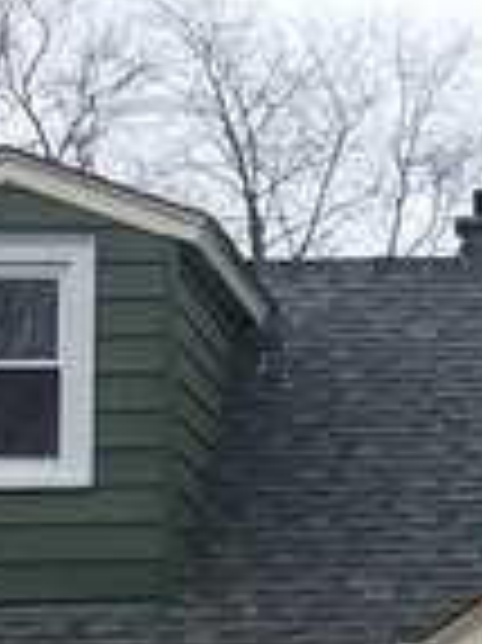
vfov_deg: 9.3
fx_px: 3942
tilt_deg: +7.6
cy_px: 432
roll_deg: +2.1
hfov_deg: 6.7
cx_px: 1000
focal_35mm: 212
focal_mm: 3.99
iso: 20
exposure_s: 1/436
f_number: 1.8
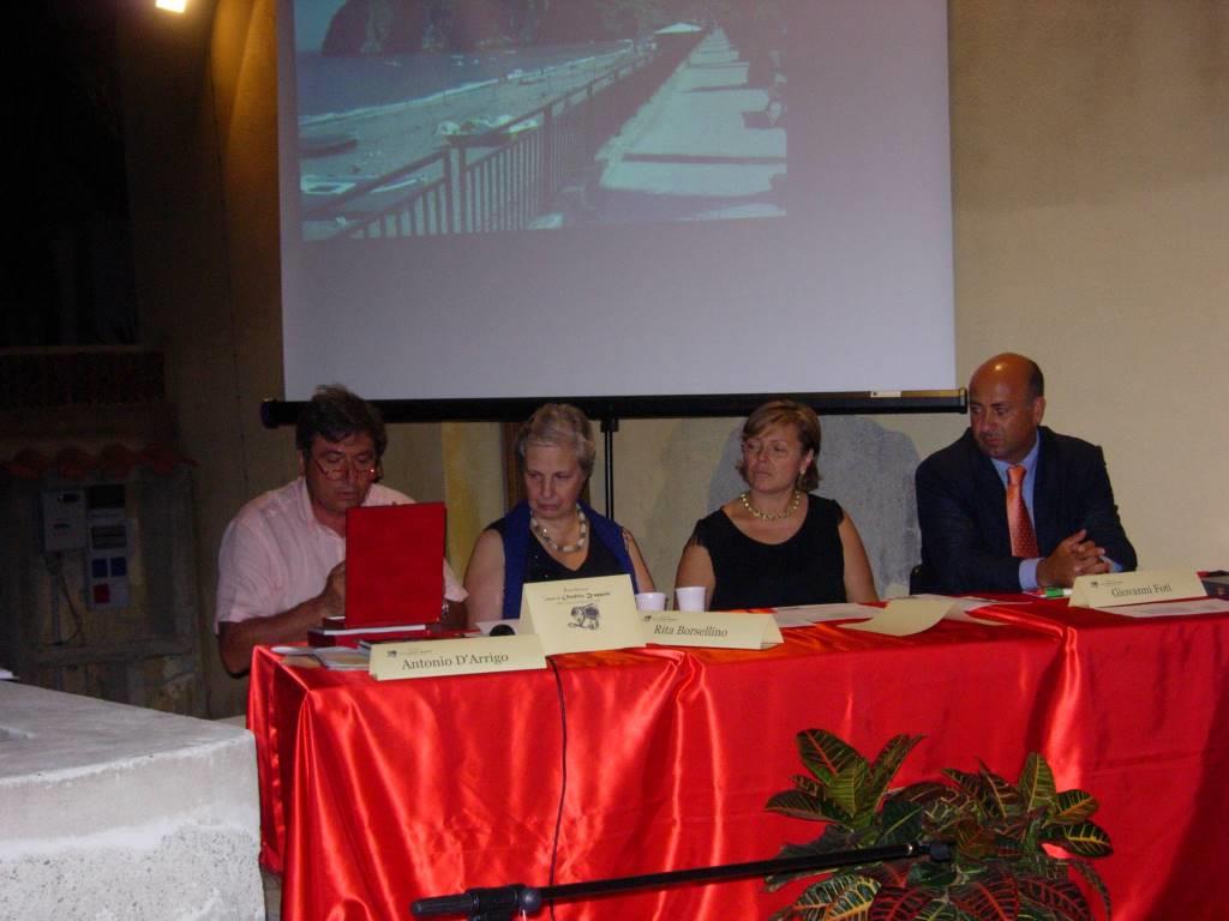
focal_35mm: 61
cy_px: 460
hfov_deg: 31.7
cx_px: 614
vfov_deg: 24.0
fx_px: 2166
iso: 200
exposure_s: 1/161
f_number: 3.5
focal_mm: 12.7
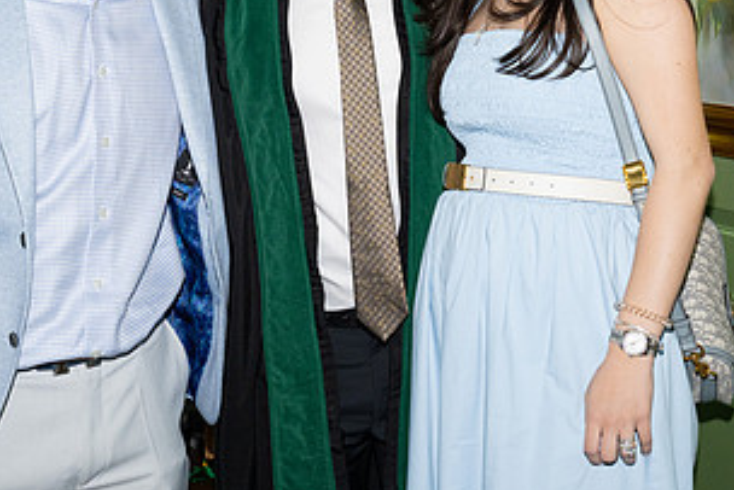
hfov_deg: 23.9
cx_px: 411
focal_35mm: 85
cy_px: 64
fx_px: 1734
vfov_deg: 15.9
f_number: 5.6
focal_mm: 40
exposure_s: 1/80
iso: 800
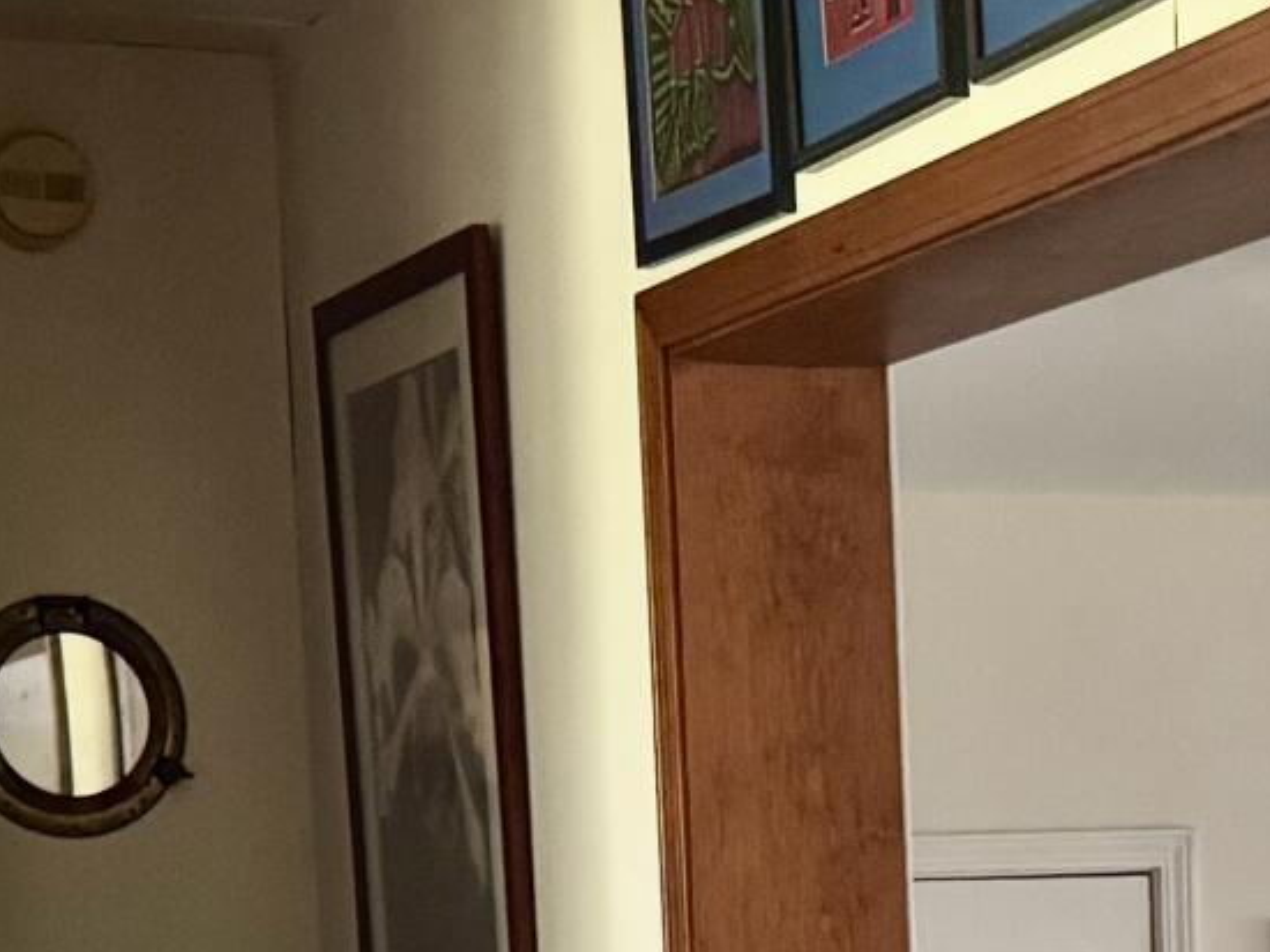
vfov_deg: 10.7
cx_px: 1016
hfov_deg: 15.0
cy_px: 1634
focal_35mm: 131
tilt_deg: -7.5
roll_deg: +2.5
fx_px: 4804
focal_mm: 6.76
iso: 500
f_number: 1.78
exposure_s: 1/60
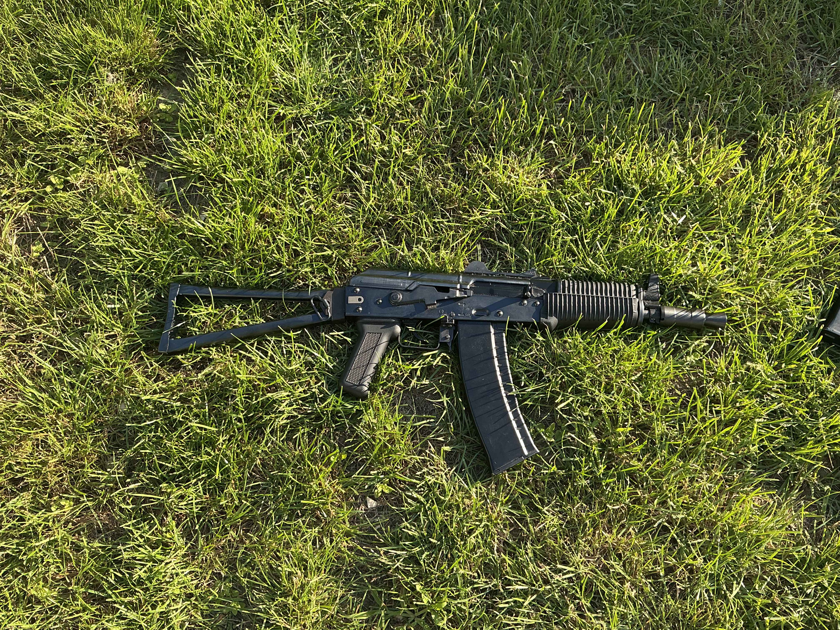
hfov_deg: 61.7
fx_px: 704
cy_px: 315
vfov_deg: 48.2
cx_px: 420
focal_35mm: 29
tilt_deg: -72.7
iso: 20
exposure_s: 1/208
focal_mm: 3
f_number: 1.8
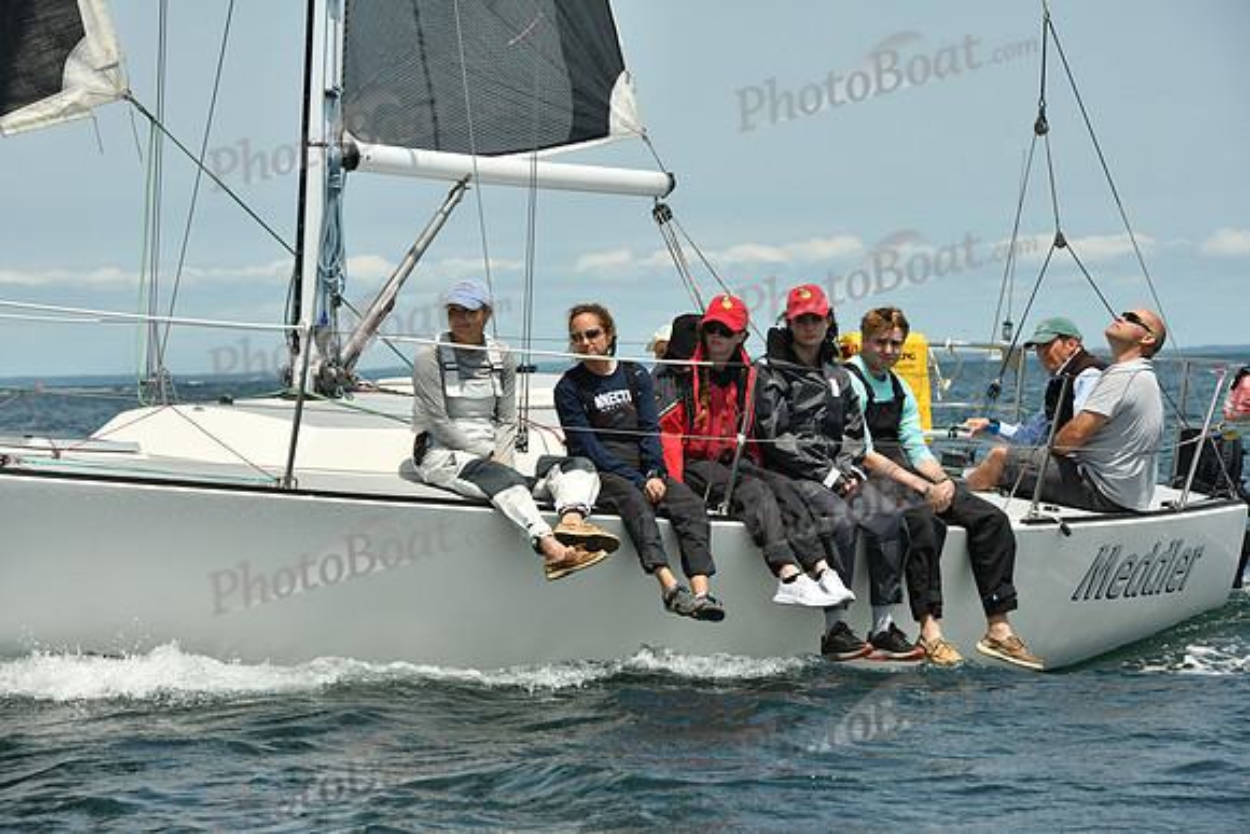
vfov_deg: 8.1
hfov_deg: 12.1
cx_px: 625
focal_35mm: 170
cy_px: 417
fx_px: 5904
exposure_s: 1/1000
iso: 320
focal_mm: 170
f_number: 10
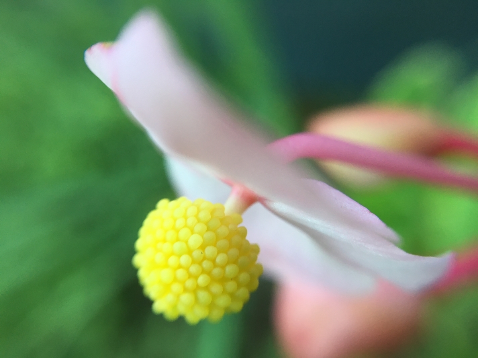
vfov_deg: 48.2
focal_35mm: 29
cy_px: 179
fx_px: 400
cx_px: 239
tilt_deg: -40.6
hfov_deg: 61.7
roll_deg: +17.3
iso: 25
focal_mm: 4.15
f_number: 2.2
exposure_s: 1/40
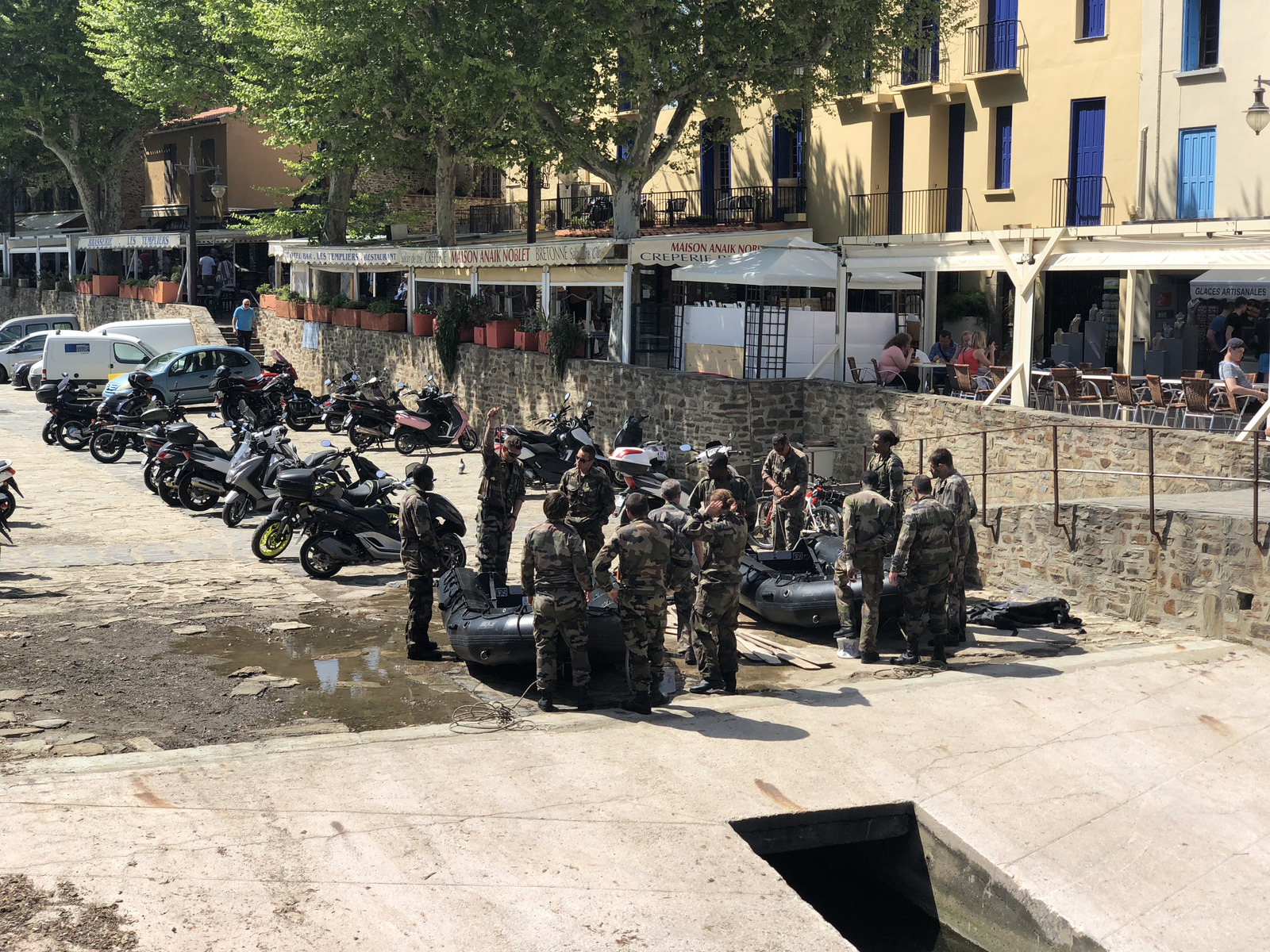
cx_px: 635
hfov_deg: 36.8
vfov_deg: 28.0
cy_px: 476
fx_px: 1908
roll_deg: +0.4
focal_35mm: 52
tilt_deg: -5.1
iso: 16
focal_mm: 6
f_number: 2.4
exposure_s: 1/857
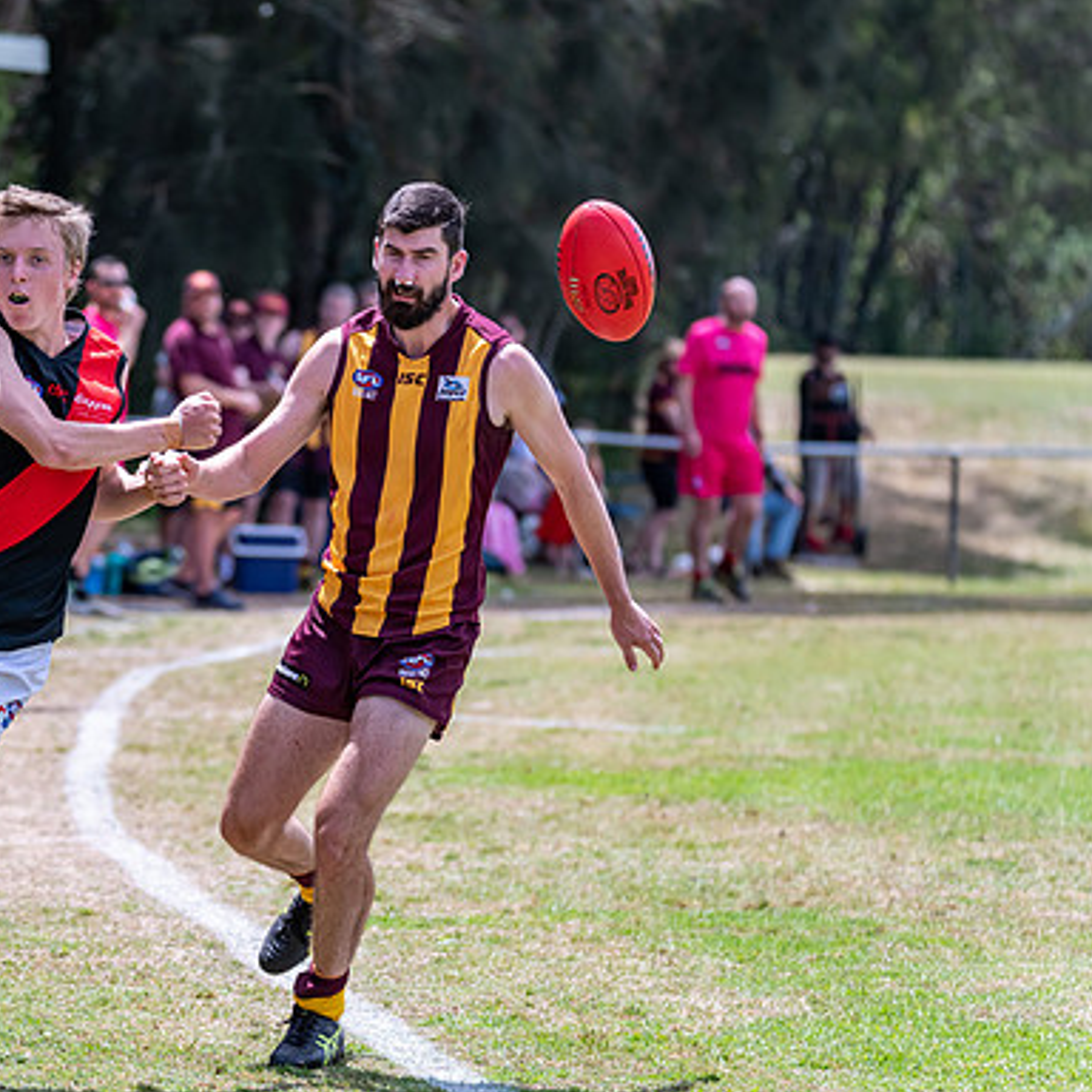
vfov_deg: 3.7
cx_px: 322
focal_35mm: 468
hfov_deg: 3.7
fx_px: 16703
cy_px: 524
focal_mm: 350
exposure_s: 1/2500
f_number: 6.3
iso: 800
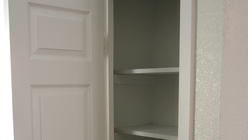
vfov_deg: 21.6
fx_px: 355
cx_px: 124
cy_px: 132
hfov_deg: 38.5
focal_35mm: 54
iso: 400
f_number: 4
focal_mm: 23.13
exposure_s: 1/50
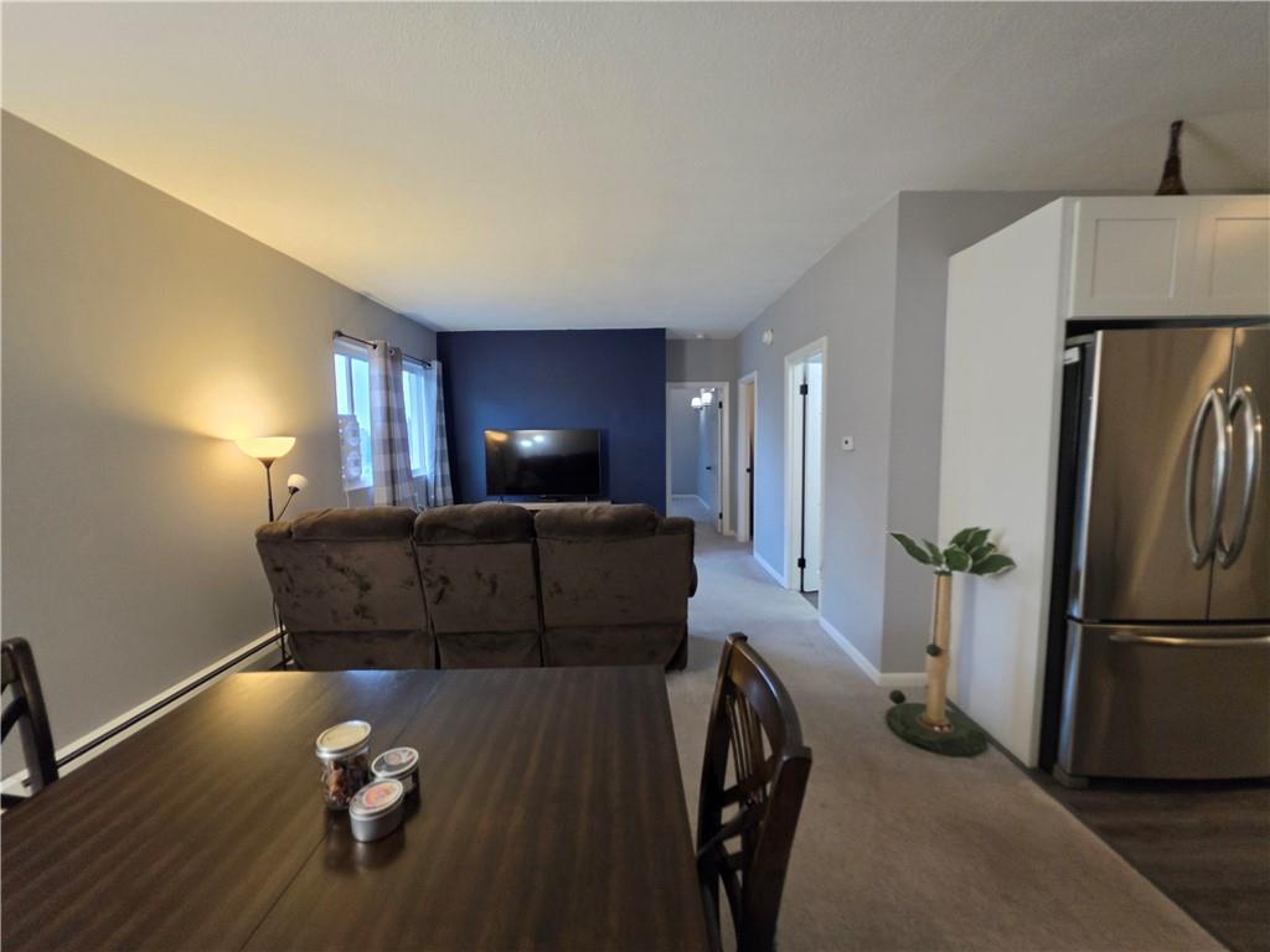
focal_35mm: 13
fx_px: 477
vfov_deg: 89.9
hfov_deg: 106.2
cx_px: 635
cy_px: 476
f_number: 1.9
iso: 400
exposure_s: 1/60
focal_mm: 2.2
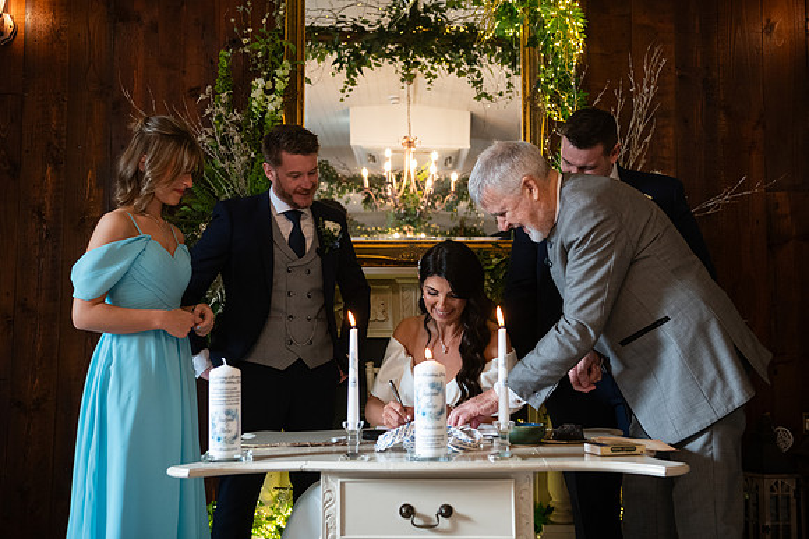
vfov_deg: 33.4
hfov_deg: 48.4
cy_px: 270
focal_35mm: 40
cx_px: 404
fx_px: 899
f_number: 3.5
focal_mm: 40
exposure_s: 1/160
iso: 1000
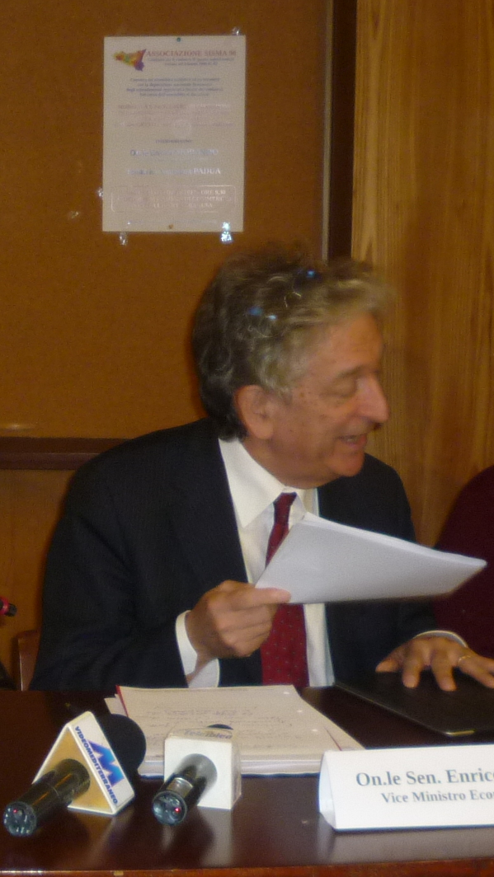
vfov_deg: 27.9
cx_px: -13
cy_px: 477
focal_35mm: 76
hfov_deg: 15.6
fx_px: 1769
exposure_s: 1/30
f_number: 3.3
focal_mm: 5.2
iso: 160
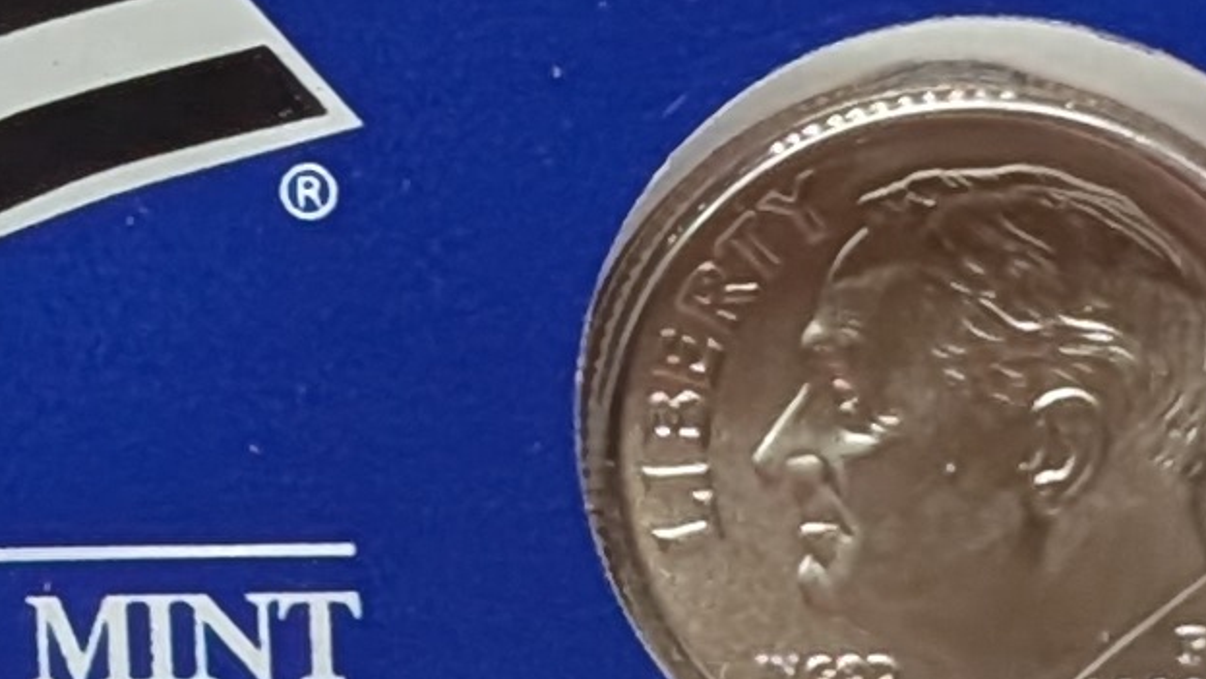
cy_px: 321
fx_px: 11197
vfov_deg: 3.5
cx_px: -333
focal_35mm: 350
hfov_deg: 6.1
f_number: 1.68
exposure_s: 1/192
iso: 152
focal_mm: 6.9
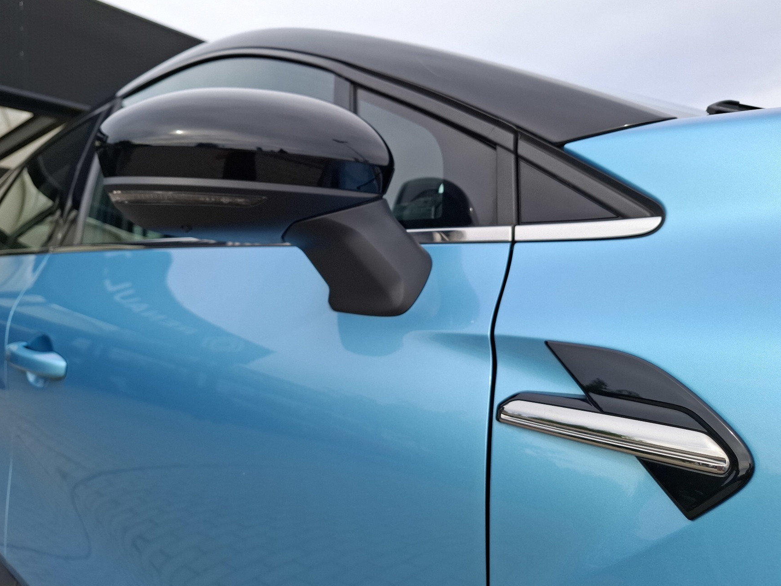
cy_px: 288
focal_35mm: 24
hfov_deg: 71.6
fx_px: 542
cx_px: 391
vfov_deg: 56.8
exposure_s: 1/1431
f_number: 1.8
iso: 50
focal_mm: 5.54
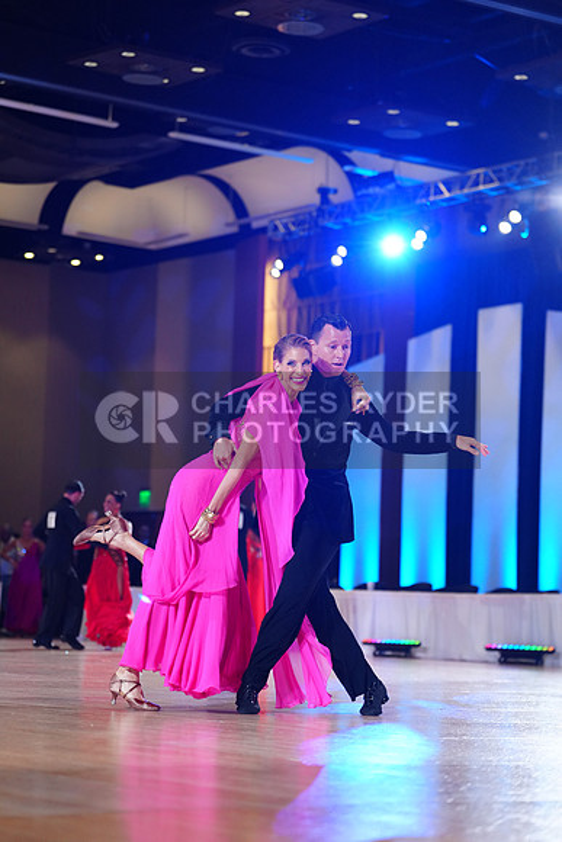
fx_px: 2083
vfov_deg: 22.9
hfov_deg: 15.4
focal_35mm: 89
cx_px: 281
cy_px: 421
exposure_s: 1/400
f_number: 2.8
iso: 2000
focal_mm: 89
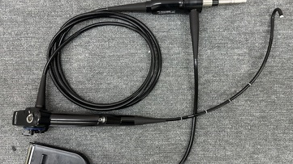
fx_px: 225
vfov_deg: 40.1
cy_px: 88
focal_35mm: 29
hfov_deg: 65.9
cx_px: 162
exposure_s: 1/120
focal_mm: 6.86
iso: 160
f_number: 1.78
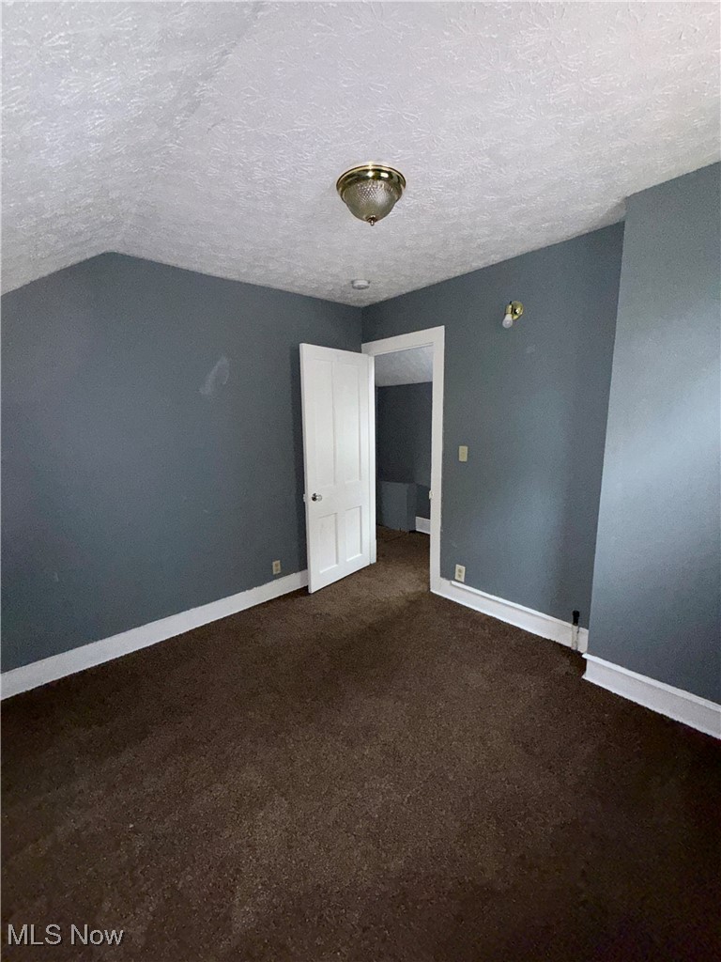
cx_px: 360
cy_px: 481
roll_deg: +1.1
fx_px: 389
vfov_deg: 102.1
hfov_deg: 85.7
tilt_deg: -8.6
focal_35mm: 14
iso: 320
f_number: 2.2
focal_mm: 2.22
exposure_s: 1/40
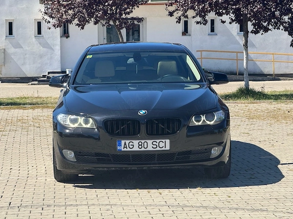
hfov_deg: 16.4
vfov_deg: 12.3
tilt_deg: -3.8
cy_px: 110
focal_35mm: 120
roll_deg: +1.0
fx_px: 1016
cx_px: 146
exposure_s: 1/891
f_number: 2.8
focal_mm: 15.66
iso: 50
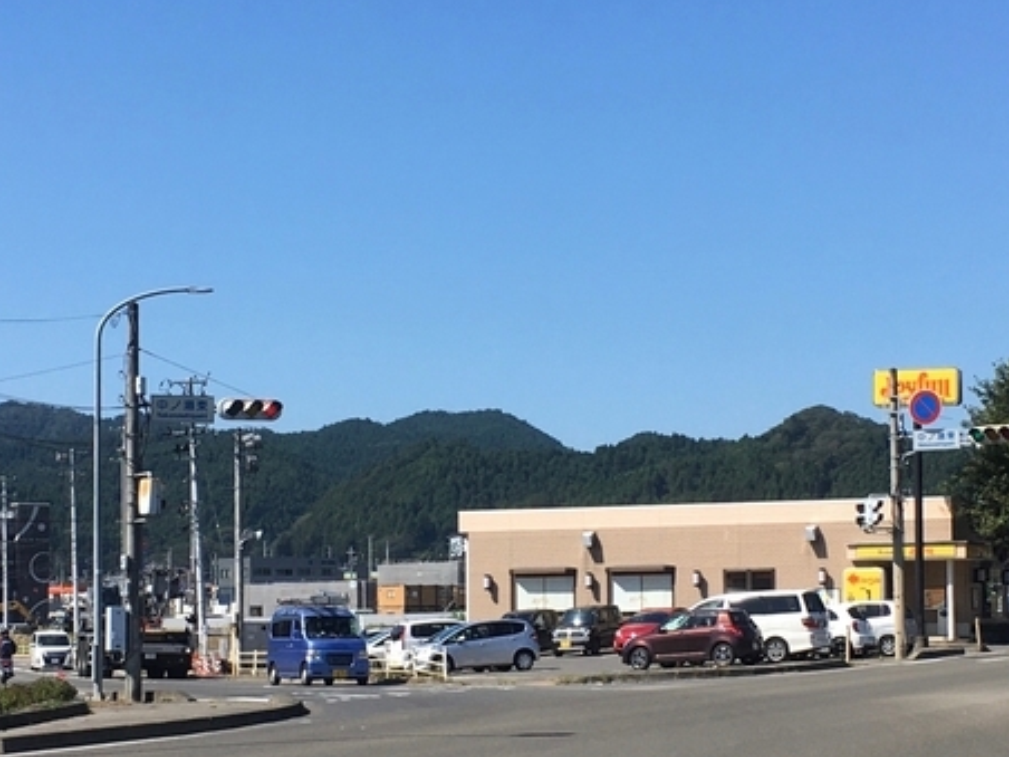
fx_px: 2244
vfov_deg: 19.1
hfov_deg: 25.3
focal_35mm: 77
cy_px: 473
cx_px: 547
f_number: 2.2
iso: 25
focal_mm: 4.15
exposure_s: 1/1451
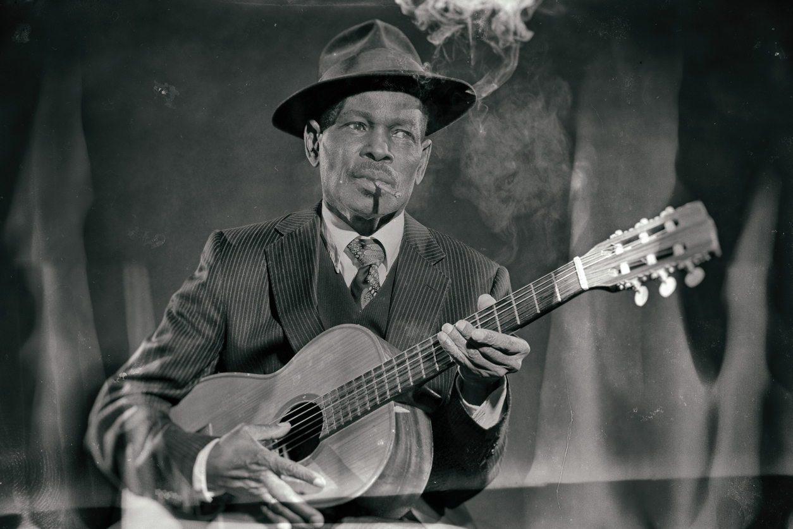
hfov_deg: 24.8
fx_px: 1807
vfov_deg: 16.7
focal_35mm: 82
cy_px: 264
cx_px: 396
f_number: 7.1
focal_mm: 82
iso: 160
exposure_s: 1/200
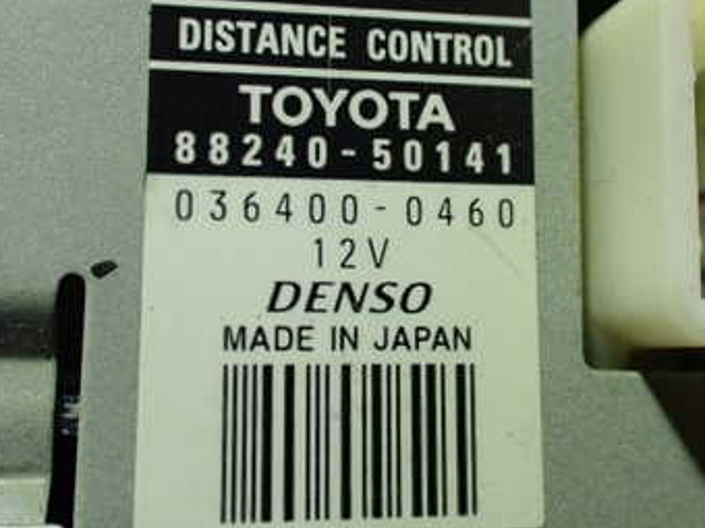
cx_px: 377
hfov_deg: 36.2
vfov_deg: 27.4
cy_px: 199
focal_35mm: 53
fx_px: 1079
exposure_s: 1/60
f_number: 2.3
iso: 800
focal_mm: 5.4
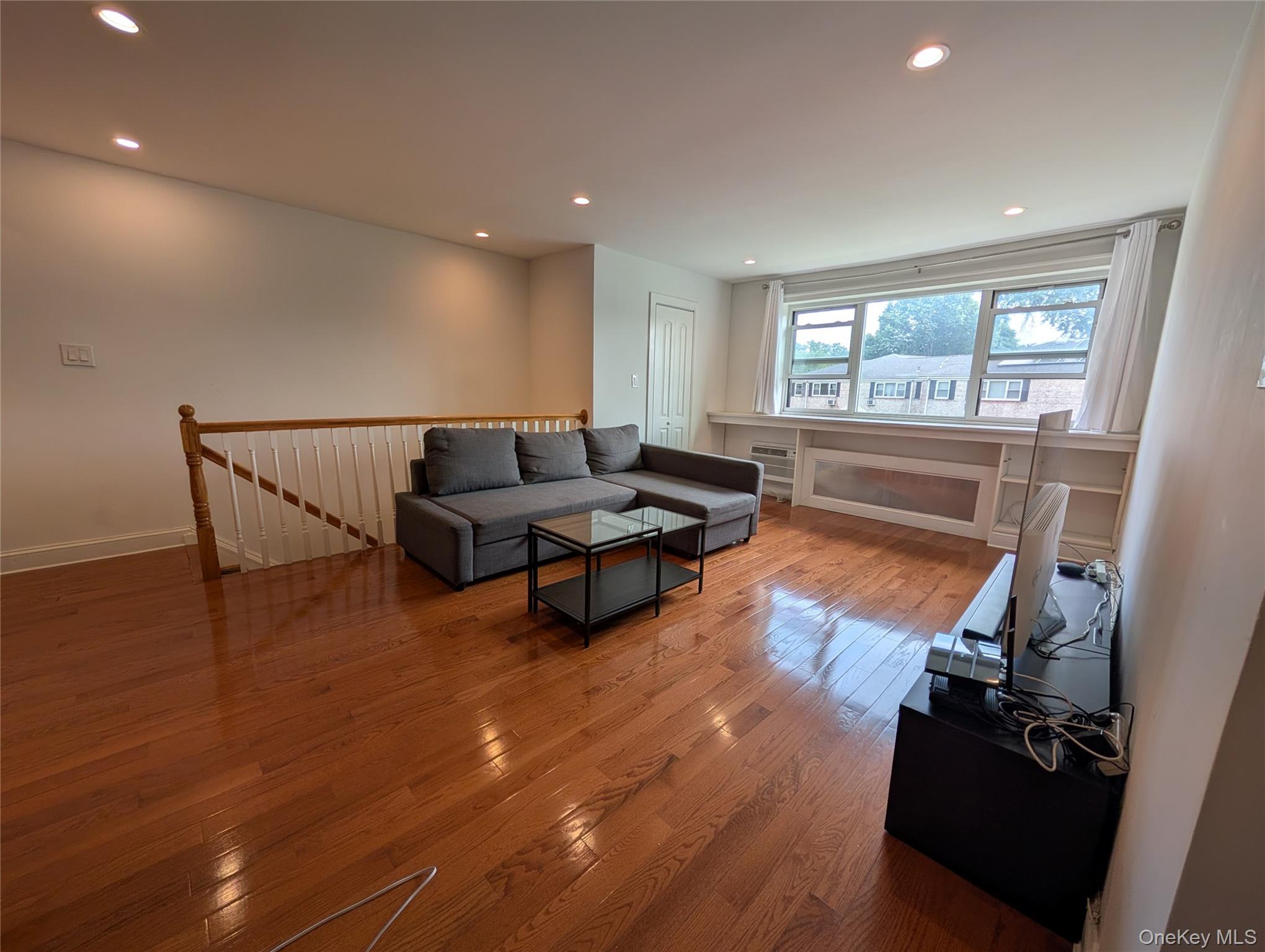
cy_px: 476
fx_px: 439
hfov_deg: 110.5
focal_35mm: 12
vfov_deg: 94.6
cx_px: 632
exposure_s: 1/323
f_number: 1.7
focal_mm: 2.02
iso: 48
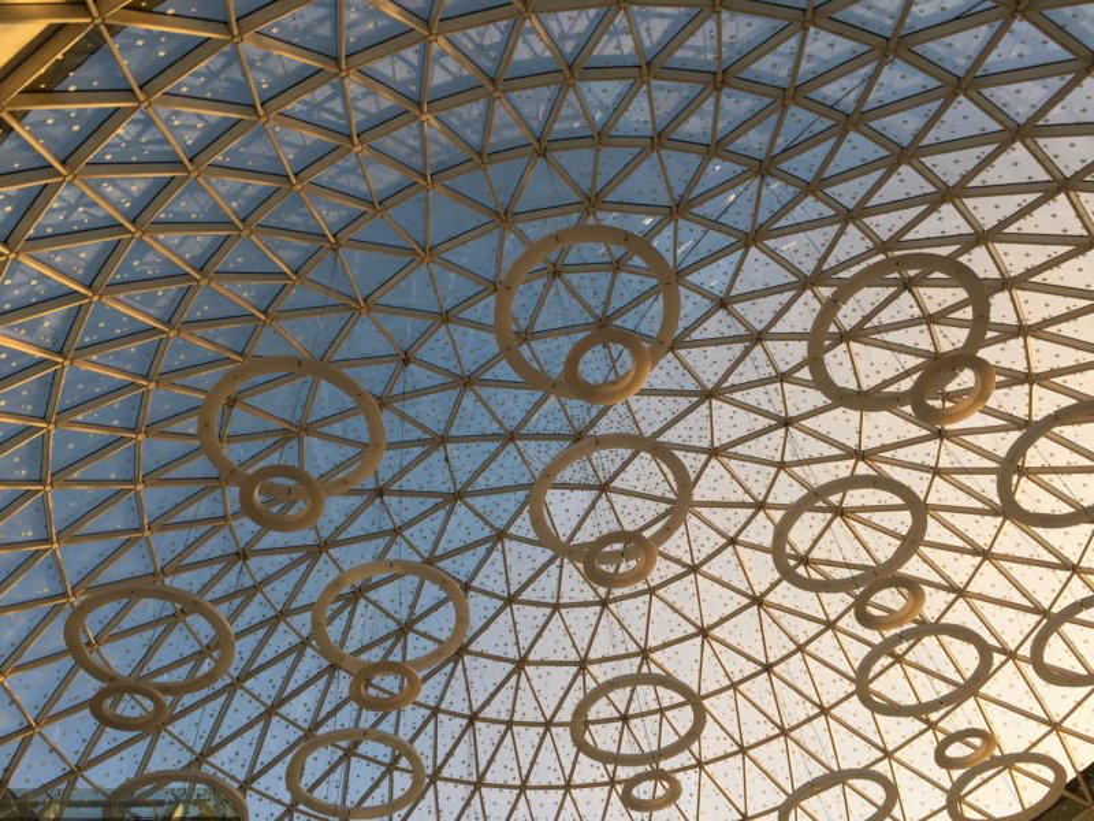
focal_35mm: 29
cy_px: 410
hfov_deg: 61.7
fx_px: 917
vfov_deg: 48.2
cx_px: 547
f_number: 2.2
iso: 25
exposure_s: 1/248
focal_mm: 4.15
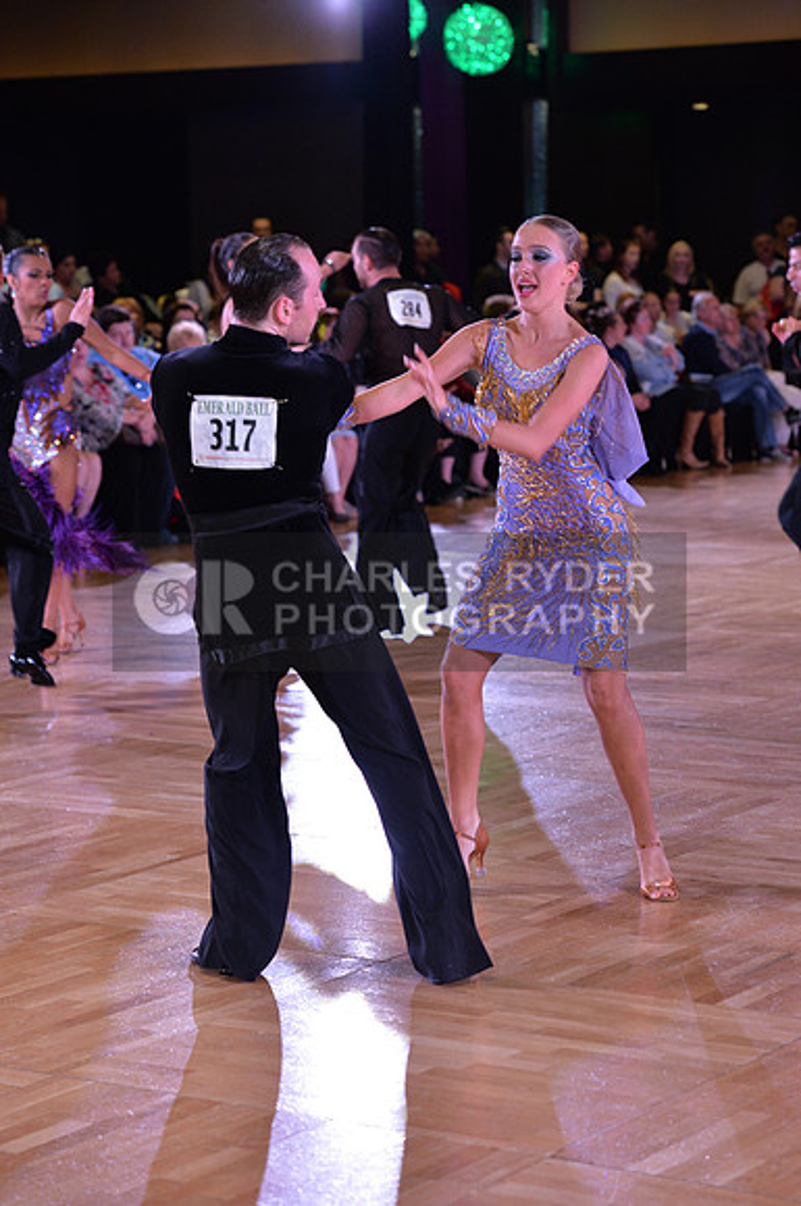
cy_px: 603
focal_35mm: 98
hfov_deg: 13.9
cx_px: 400
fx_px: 3280
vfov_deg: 20.8
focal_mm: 98
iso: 1600
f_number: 4.5
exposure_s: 1/200
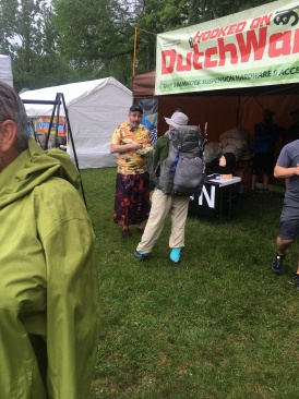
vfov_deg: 61.7
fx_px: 334
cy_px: 200
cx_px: 150
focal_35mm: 29
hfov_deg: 48.2
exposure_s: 1/303
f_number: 2.2
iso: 25
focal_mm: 4.15
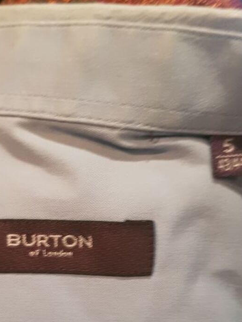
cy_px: 239
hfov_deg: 28.9
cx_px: 74
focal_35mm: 50
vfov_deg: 37.3
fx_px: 466
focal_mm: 4.2
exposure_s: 1/12
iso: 200
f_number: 1.7
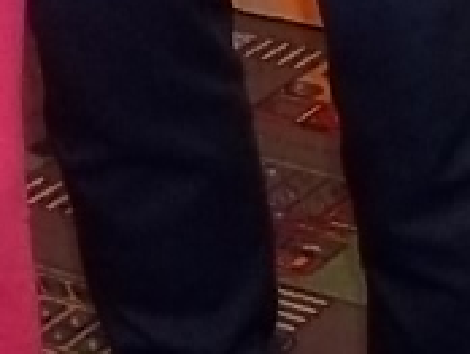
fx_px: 3195
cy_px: -878
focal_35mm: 235
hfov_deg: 8.3
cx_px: -173
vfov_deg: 5.7
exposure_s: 1/30
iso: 160
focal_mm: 5.7
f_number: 2.9
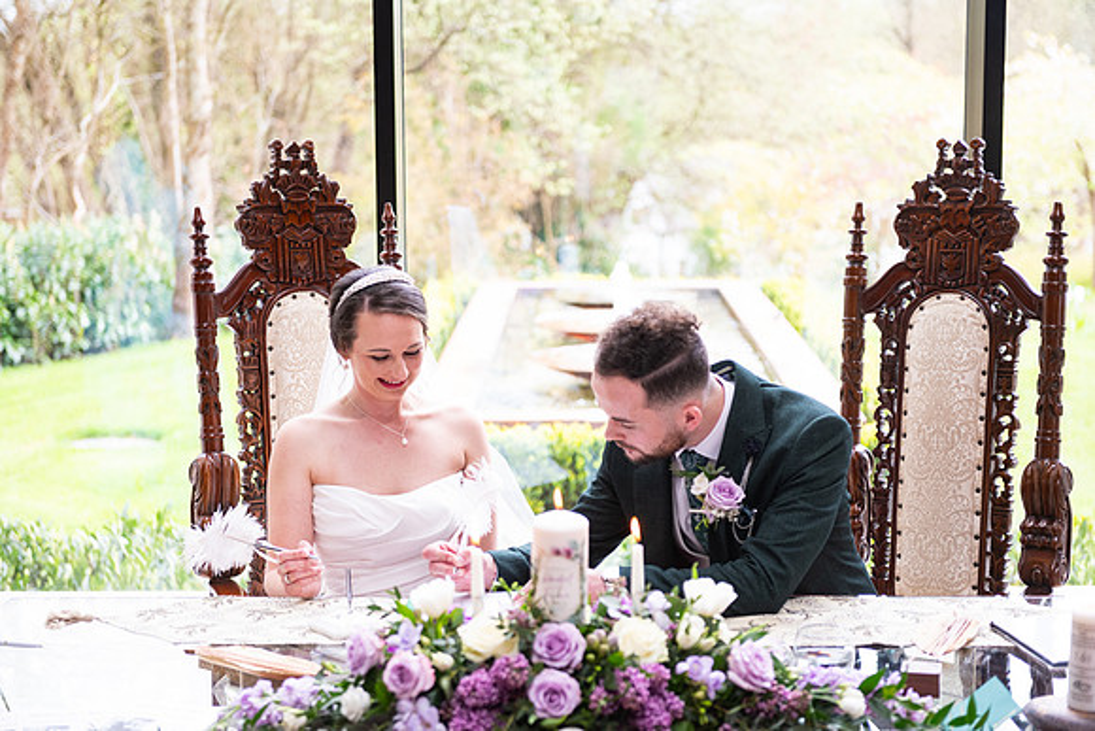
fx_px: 2130
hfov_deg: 28.8
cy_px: 366
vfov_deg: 19.5
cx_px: 548
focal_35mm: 70
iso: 500
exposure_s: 1/200
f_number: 3.5
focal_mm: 70
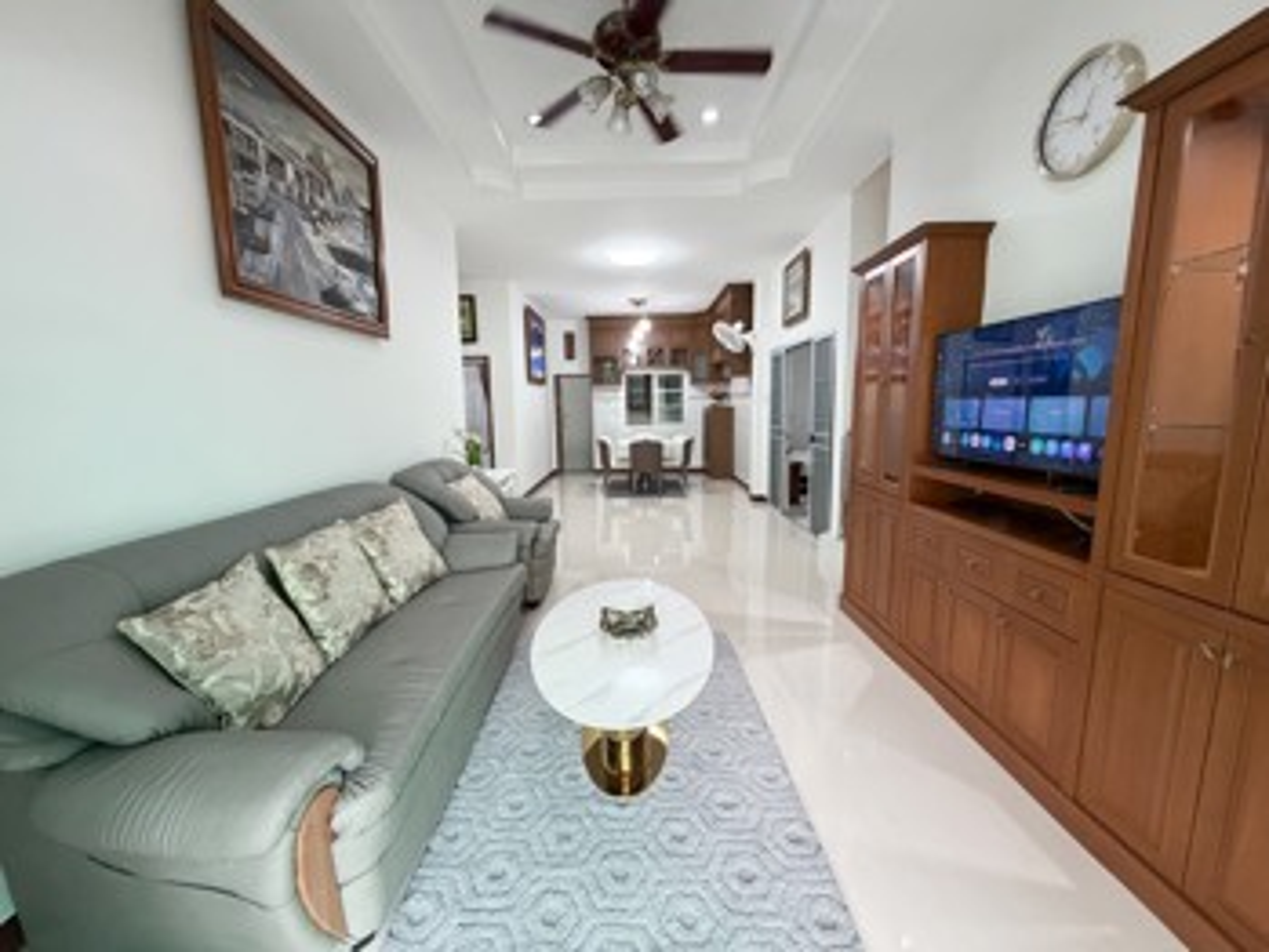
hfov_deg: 102.0
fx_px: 513
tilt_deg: -7.9
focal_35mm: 14
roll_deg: +1.8
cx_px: 634
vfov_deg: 85.7
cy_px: 476
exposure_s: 1/121
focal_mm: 2.22
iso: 320
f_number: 2.2
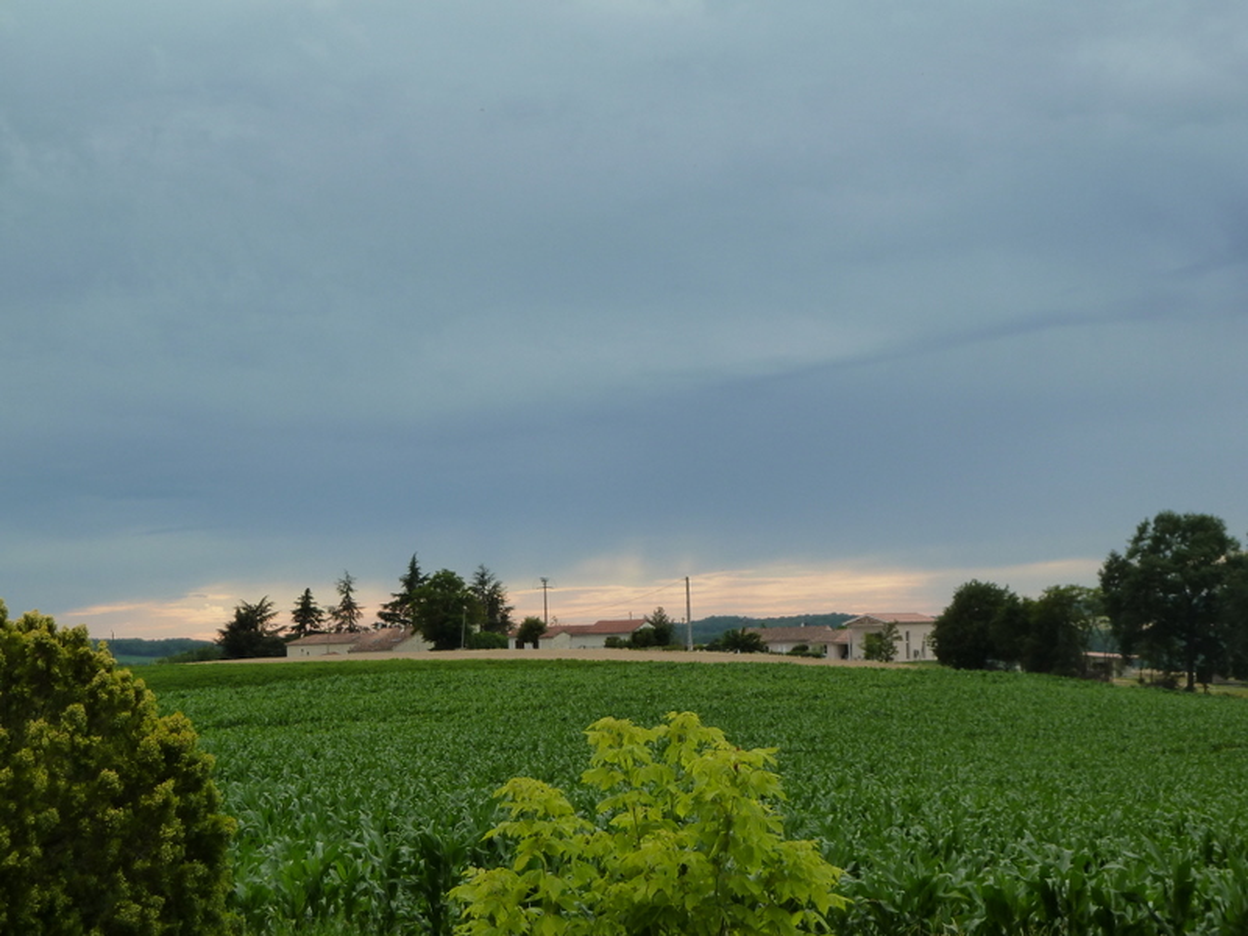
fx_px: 2812
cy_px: 468
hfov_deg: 25.0
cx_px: 624
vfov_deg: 18.9
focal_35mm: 78
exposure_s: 1/200
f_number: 4.2
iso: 125
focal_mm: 12.8
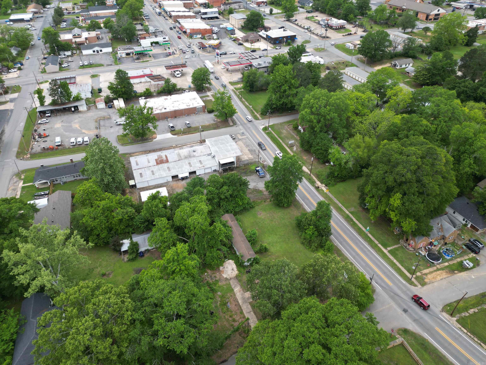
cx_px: 243
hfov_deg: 71.6
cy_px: 182
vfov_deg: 56.8
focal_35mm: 24
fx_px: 337
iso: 120
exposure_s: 1/1000
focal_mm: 6.72
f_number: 1.7
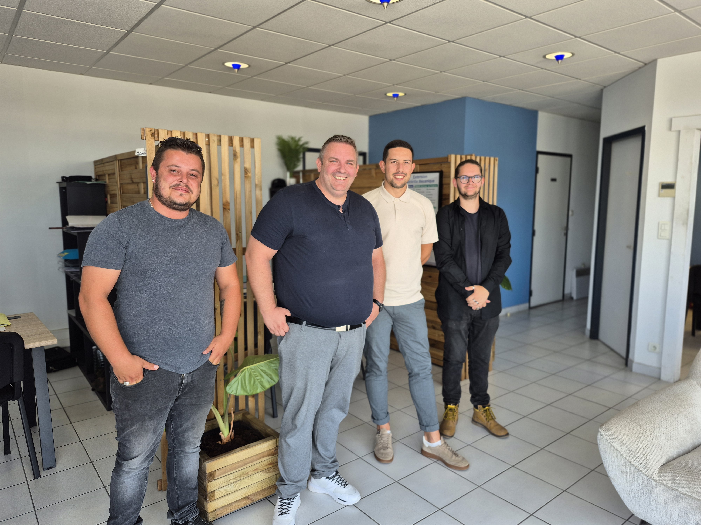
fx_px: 466
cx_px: 350
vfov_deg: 58.9
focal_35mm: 23
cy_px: 262
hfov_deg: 73.9
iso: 32
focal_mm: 5.4
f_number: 1.8
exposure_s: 1/100
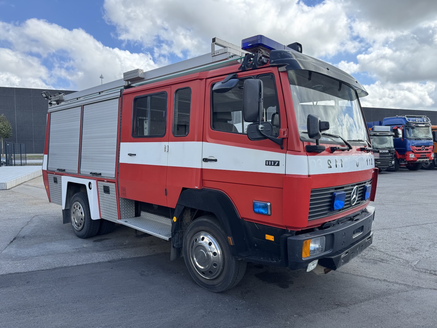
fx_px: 303
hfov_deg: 71.6
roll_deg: +1.0
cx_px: 218
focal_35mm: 24
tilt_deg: -2.6
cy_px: 164
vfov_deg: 56.8
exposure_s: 1/782
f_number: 1.78
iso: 80
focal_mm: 6.76
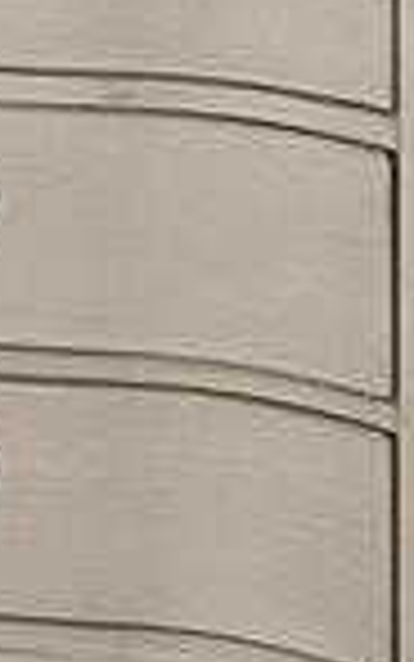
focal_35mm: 217
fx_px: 3906
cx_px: -2628
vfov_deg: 9.1
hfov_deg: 4.0
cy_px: -653
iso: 400
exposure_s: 1/60
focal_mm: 13
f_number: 10
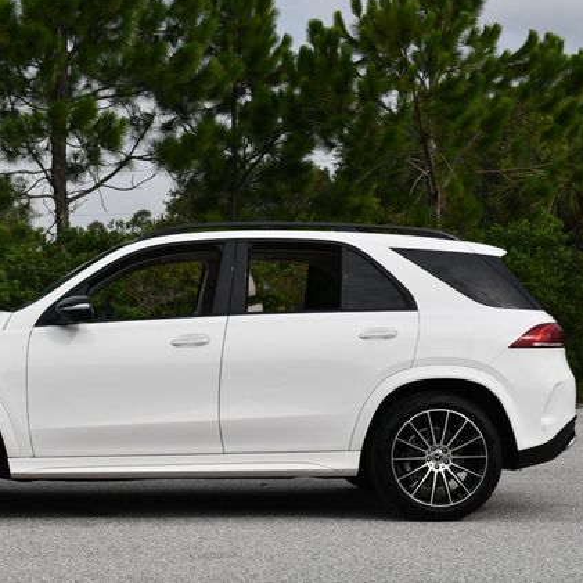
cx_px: 176
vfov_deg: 23.1
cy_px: 288
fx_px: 1429
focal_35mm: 75
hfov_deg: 22.9
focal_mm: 29
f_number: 8
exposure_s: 1/250
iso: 110
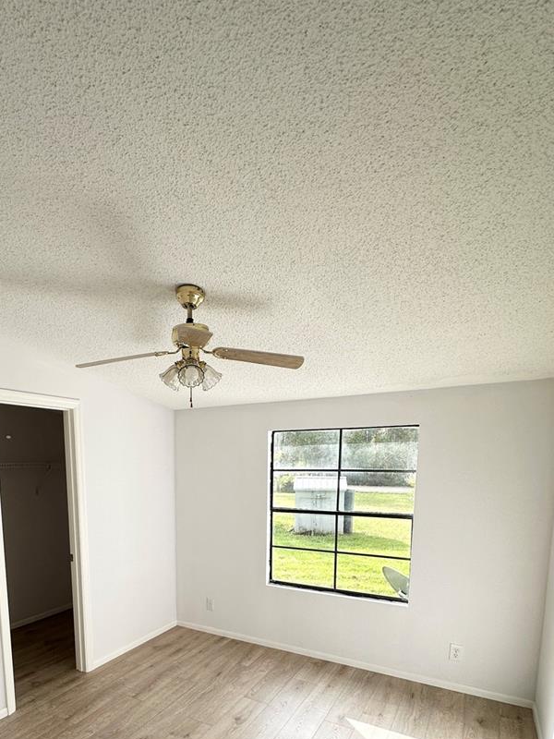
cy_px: 523
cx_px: 209
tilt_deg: -7.0
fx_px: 448
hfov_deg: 62.6
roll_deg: +0.2
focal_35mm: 21
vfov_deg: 75.1
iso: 40
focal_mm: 2.22
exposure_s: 1/454
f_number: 2.2
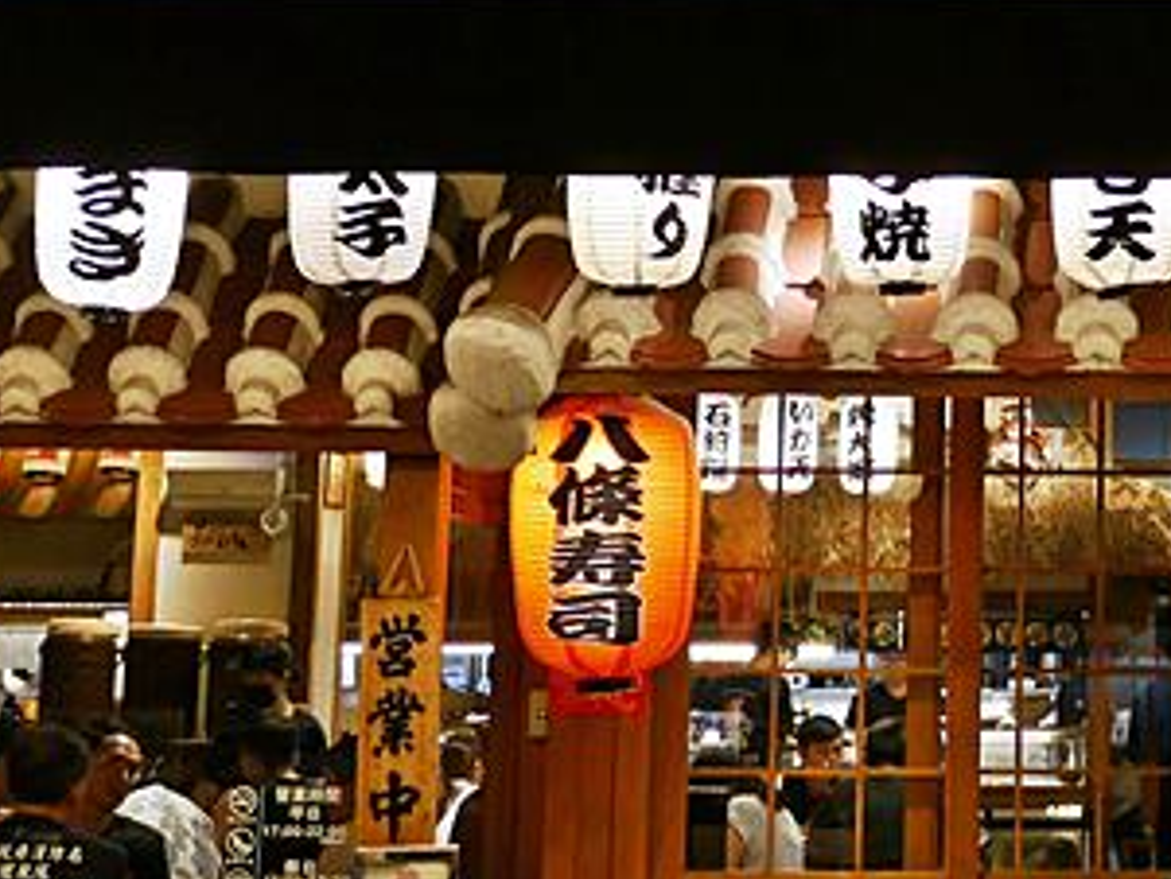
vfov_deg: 15.6
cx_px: 1202
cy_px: -18
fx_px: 3147
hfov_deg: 20.3
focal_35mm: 93
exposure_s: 1/60
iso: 200
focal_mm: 14
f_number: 2.5
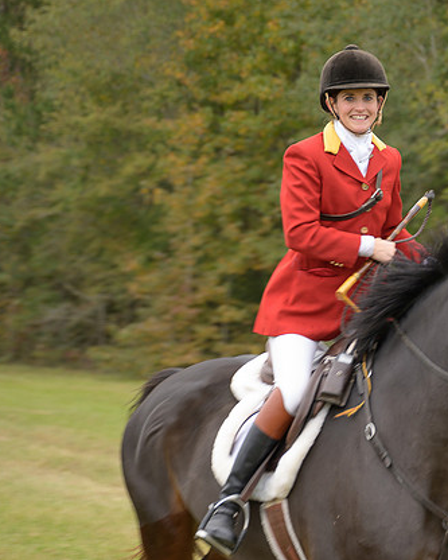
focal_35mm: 138
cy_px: 301
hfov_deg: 11.0
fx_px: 2286
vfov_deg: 14.0
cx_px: 516
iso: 160
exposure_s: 1/160
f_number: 2.8
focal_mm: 64
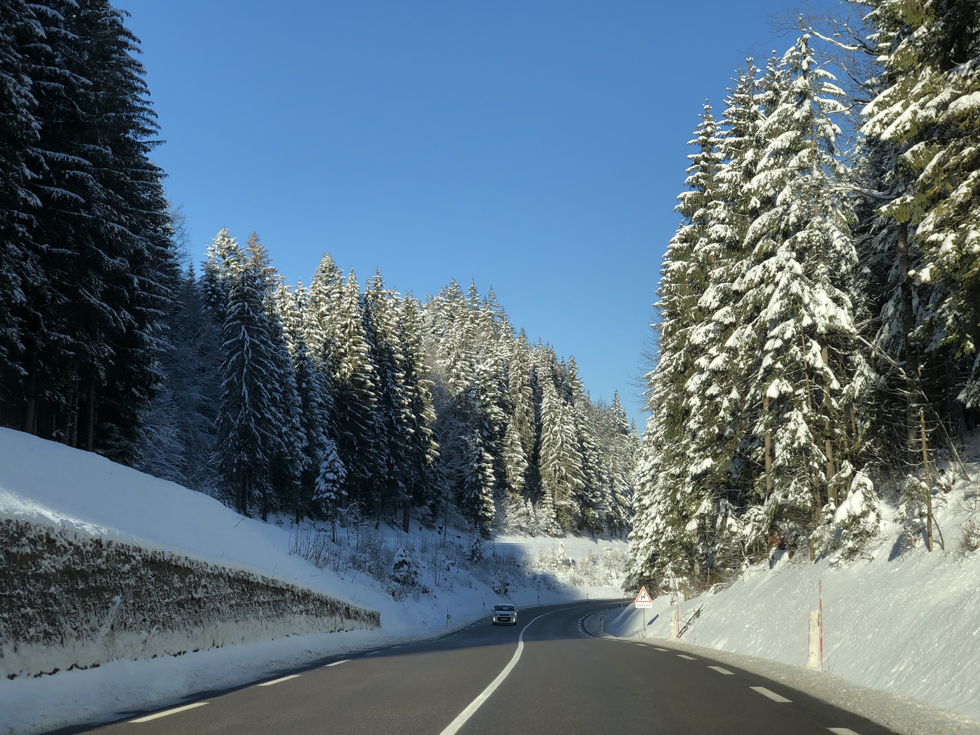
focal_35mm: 54
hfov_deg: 35.5
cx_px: 494
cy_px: 363
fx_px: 1529
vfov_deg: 27.0
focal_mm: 6
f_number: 2.4
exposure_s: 1/867
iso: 16
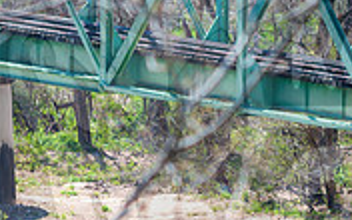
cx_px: 304
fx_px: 8202
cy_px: 107
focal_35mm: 855
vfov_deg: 1.5
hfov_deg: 2.5
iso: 160
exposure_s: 1/500
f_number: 5.6
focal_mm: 170
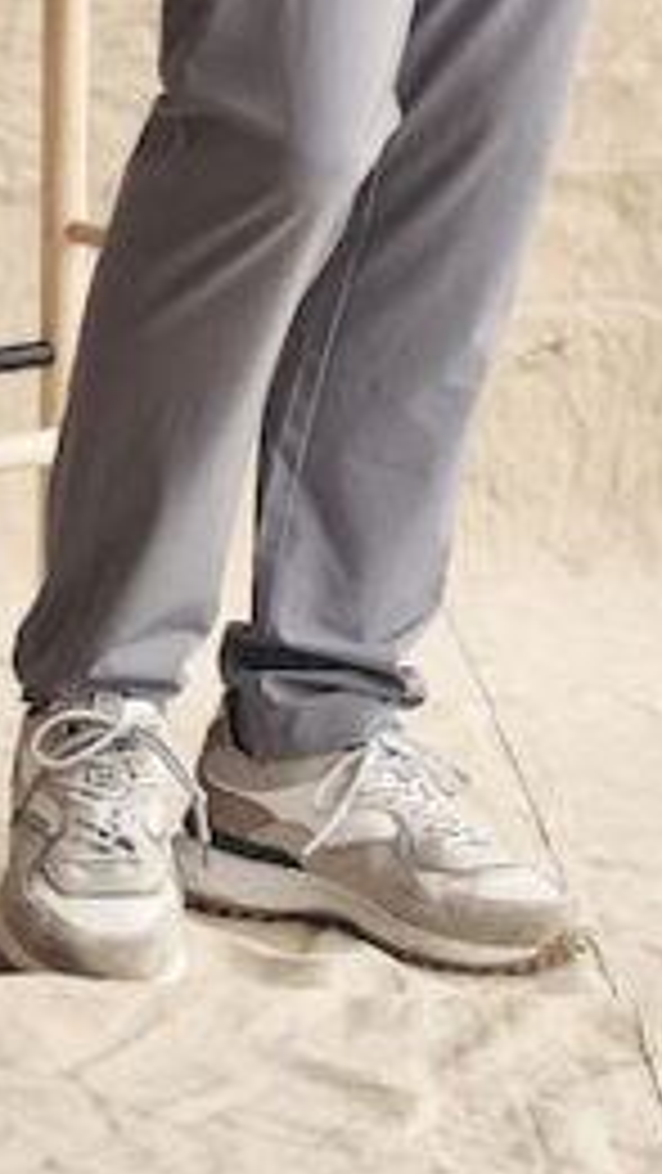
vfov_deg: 6.9
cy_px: -751
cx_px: 477
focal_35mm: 307
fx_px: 9571
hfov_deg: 4.0
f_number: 3.5
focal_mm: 85
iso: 500
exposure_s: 1/200
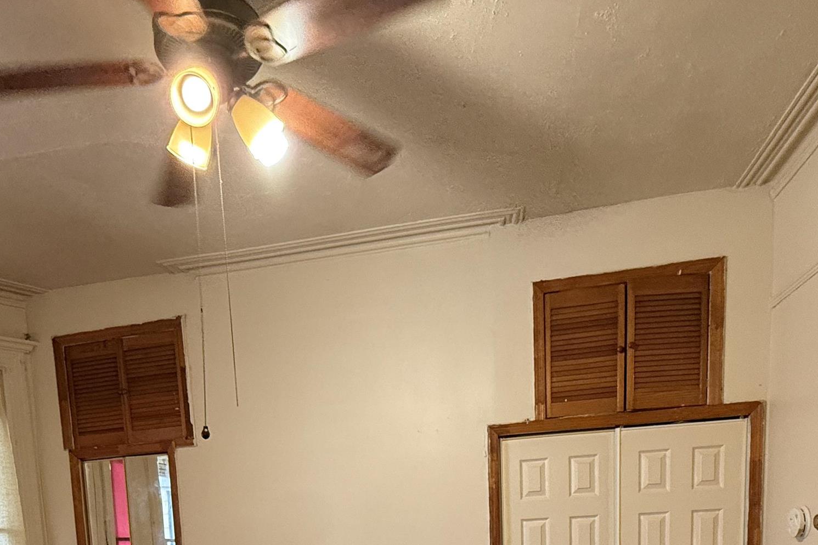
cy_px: 628
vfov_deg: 35.7
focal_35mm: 30
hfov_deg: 61.6
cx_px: 342
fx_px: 682
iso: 250
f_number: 2.2
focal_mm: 2.22
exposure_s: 1/60
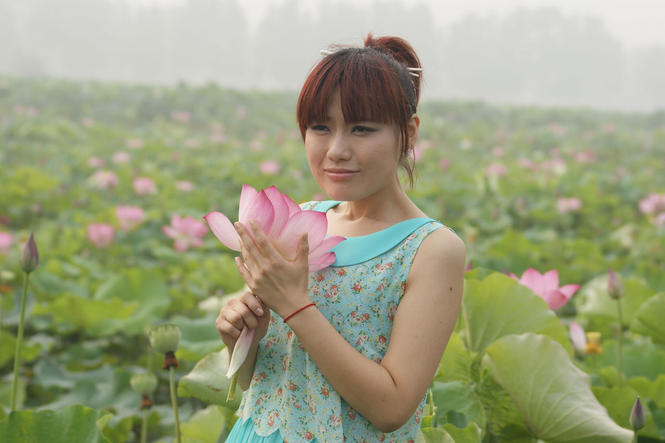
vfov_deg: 13.0
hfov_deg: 19.5
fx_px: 1938
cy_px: 222
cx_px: 332
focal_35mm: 105
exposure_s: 1/400
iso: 100
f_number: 4.5
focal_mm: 70
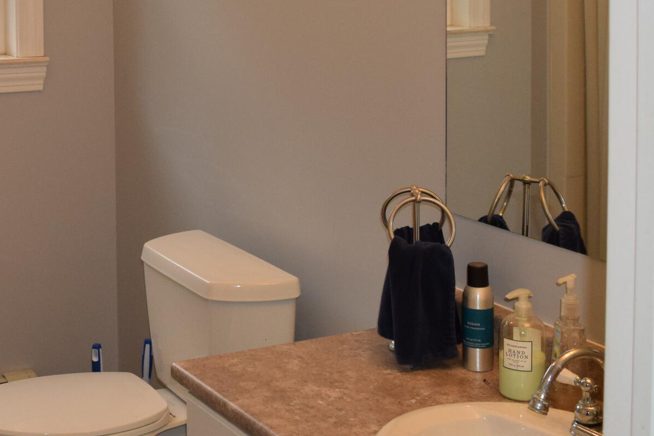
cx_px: 36
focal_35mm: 68
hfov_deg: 28.3
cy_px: -29
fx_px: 1235
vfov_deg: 19.3
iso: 800
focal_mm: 18
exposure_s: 1/100
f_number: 5
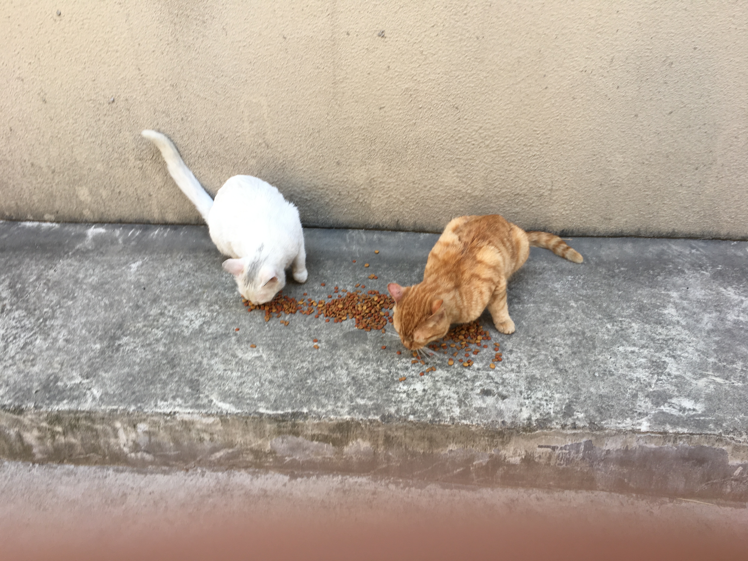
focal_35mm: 29
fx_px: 627
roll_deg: +0.9
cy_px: 280
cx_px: 374
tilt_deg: -34.5
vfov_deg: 48.2
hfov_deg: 61.7
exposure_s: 1/122
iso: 25
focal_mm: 4.15
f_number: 2.2
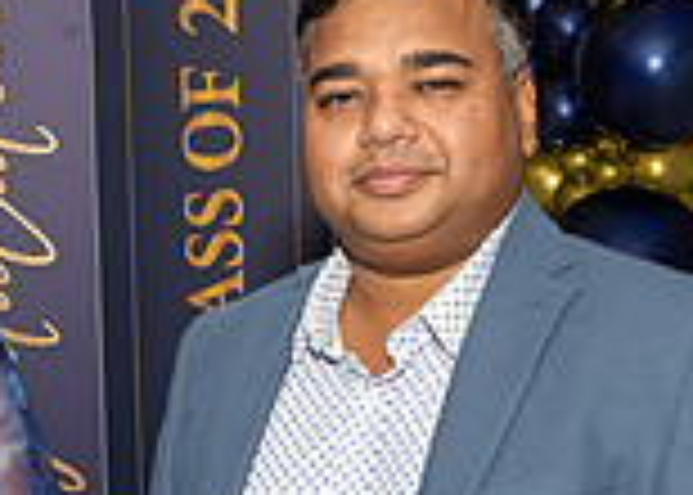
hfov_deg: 14.3
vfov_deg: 10.6
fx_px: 2618
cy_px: 572
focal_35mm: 133
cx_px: -291
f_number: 8
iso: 800
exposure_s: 1/250
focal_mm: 31
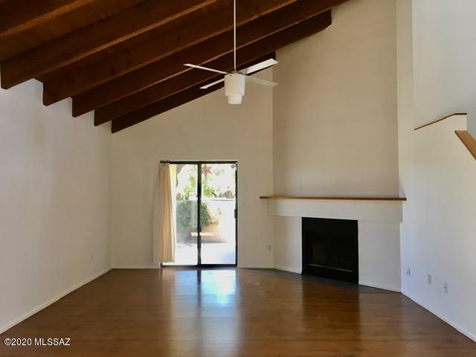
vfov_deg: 48.2
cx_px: 238
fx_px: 399
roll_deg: +0.0
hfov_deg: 61.7
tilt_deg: +1.9
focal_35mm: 29
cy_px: 178
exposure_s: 1/30
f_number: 2.2
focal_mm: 4.15
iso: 25
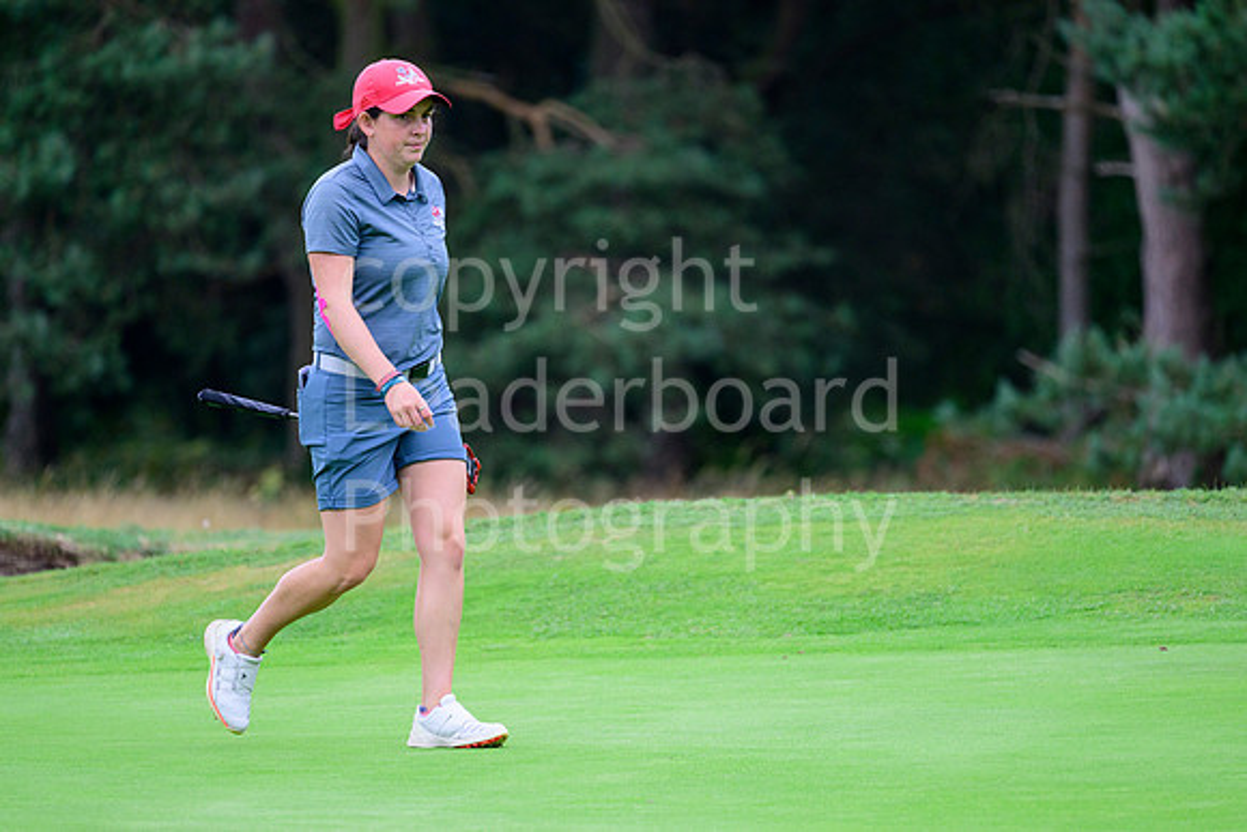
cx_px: 624
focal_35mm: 340
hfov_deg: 6.1
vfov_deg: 4.0
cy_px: 416
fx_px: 11779
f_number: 5.6
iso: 1250
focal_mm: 340
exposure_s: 1/1600
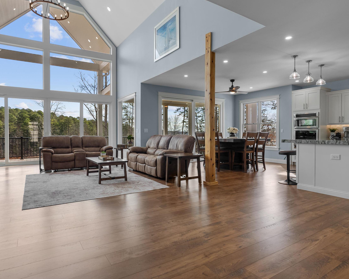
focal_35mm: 21
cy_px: 130
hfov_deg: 77.6
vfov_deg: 65.5
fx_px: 217
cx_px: 167
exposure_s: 1/25
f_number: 8
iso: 200
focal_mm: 16
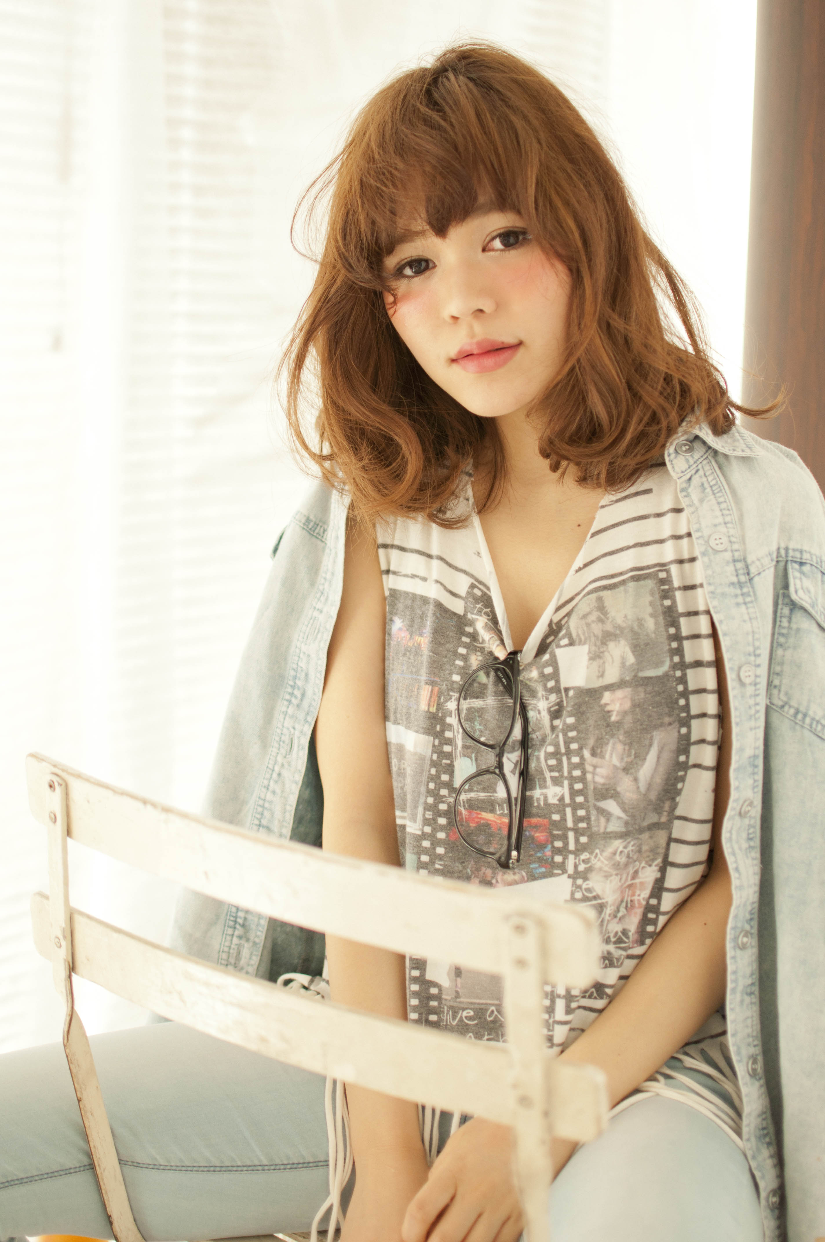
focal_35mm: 52
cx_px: 412
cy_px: 621
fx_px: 1809
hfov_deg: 25.7
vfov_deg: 37.9
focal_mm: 35
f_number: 1.8
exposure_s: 1/160
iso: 200
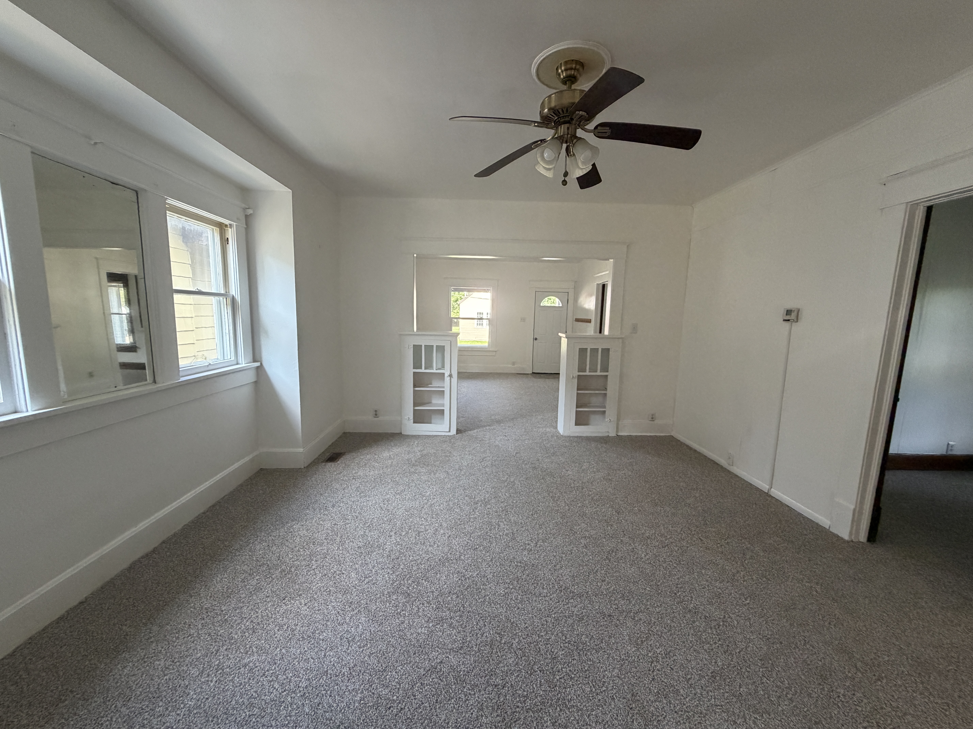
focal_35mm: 14
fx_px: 394
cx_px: 486
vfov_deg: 85.7
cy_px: 364
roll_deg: -0.8
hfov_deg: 102.1
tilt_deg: -5.9
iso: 320
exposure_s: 1/121
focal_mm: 2.22
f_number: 2.2
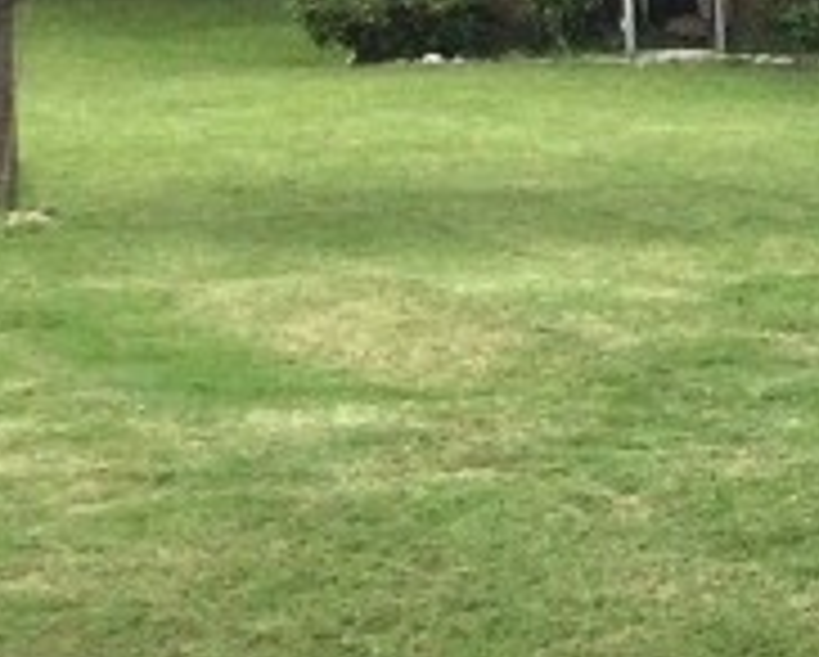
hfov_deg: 9.6
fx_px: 4125
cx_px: 2196
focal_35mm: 170
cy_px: -81
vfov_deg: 9.0
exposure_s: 1/1072
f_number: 2.4
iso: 25
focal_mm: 3.3
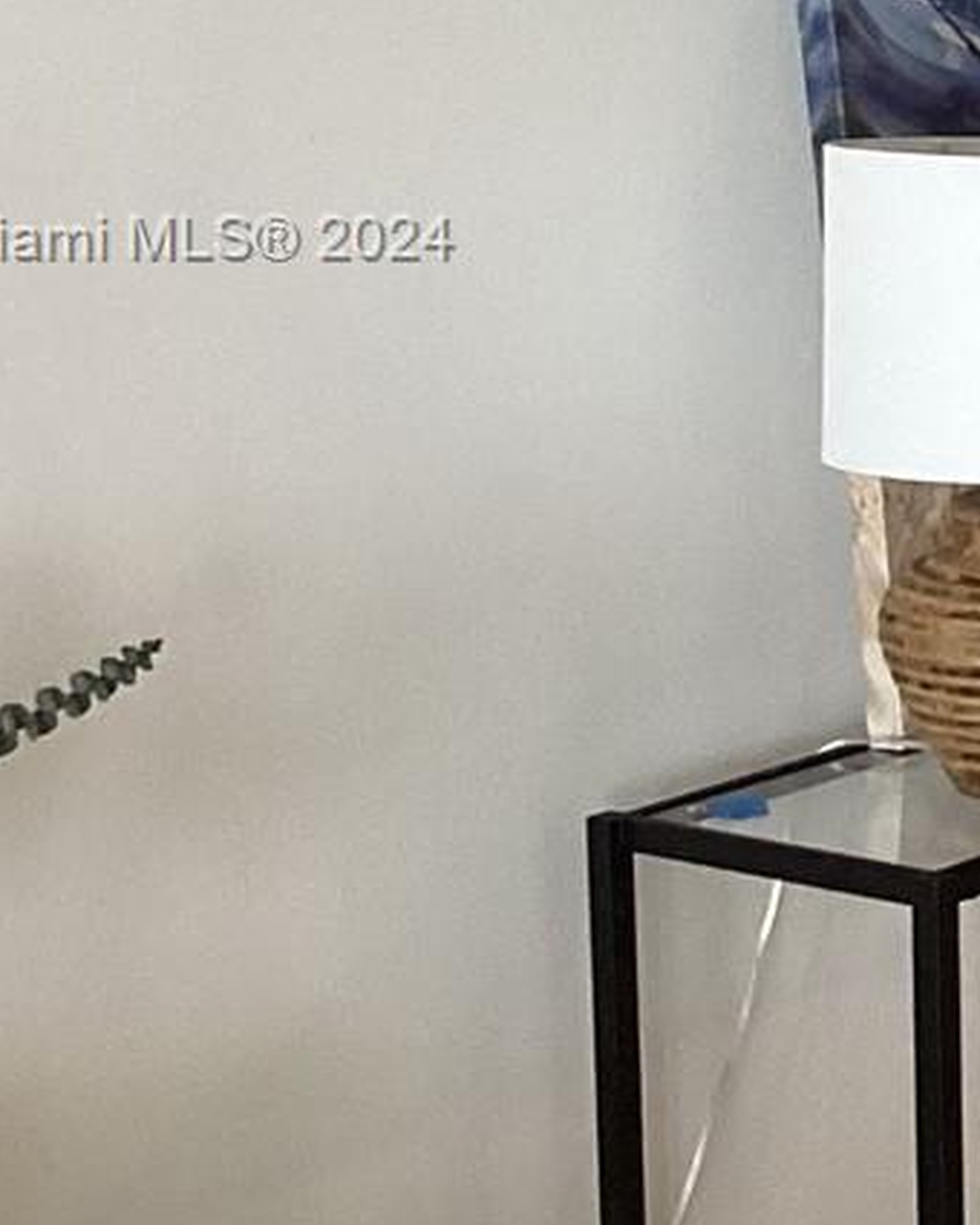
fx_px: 4133
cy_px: 242
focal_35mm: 114
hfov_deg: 12.3
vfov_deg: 16.7
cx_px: 1836
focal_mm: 3.3
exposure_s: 1/60
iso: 200
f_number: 2.4
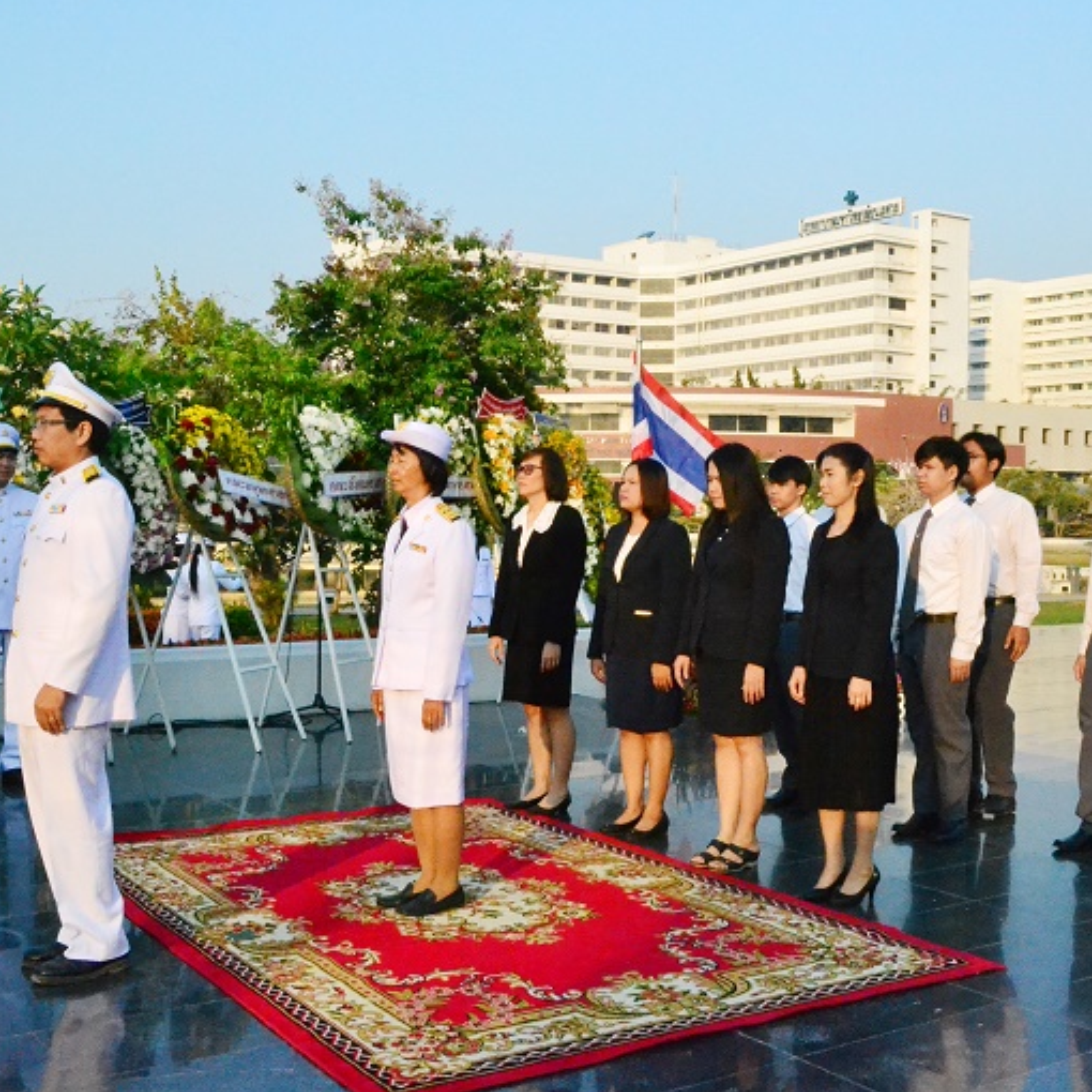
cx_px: 559
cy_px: 551
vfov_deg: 41.9
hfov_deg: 41.9
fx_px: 1428
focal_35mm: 40
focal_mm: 20
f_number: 18
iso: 6400
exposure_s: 1/1250
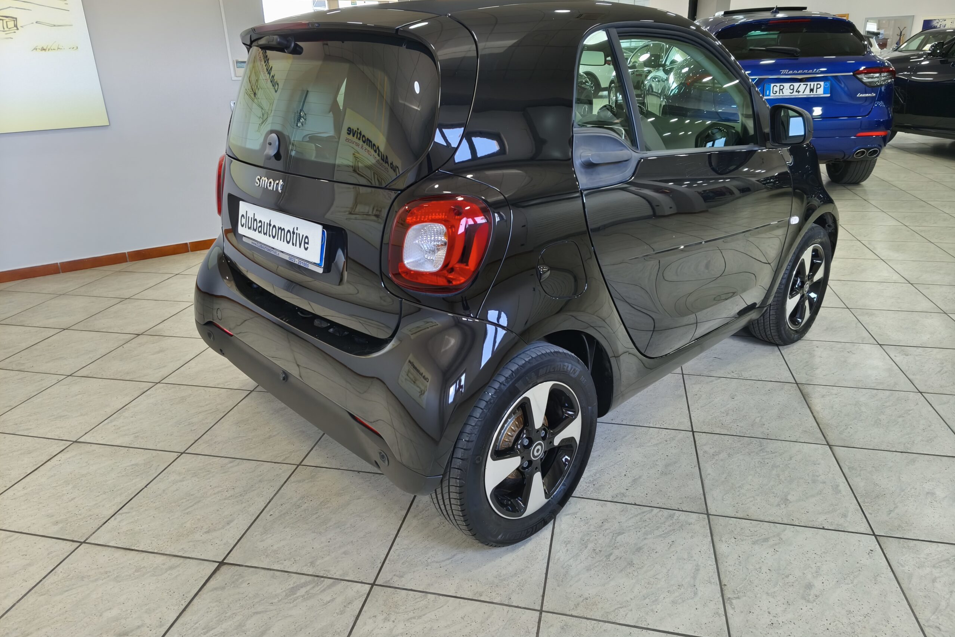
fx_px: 637
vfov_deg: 53.0
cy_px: 281
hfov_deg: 73.7
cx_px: 479
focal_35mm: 24
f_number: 1.7
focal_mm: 5.35
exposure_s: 1/50
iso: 640
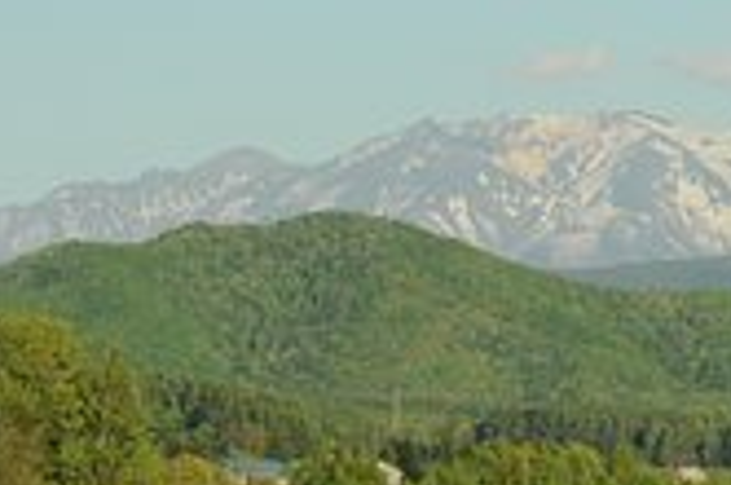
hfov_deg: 6.3
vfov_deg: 4.2
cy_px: 110
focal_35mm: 324
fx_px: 6566
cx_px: 828
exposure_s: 1/1250
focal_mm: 70
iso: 400
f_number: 9
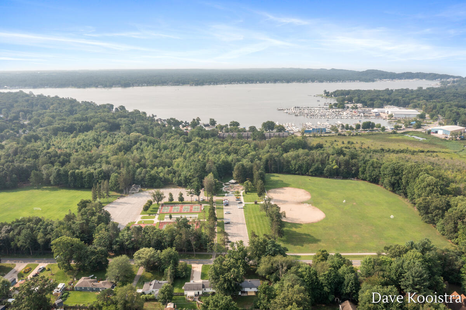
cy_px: 155
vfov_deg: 46.4
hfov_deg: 65.5
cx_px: 233
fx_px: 362
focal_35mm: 28
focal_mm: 10.26
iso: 100
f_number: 9
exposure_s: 1/80
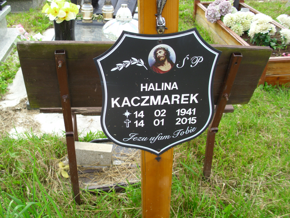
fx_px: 293
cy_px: 109
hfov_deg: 52.6
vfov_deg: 40.7
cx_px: 145
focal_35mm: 35
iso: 50
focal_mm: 6.2
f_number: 3
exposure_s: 1/181
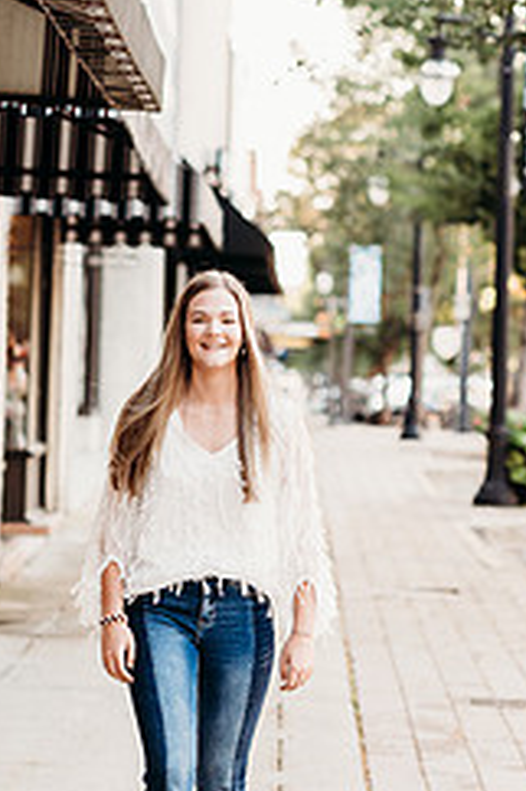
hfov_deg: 8.7
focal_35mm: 158
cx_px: 203
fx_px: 3468
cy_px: 402
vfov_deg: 13.0
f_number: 2.8
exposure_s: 1/200
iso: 200
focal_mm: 85
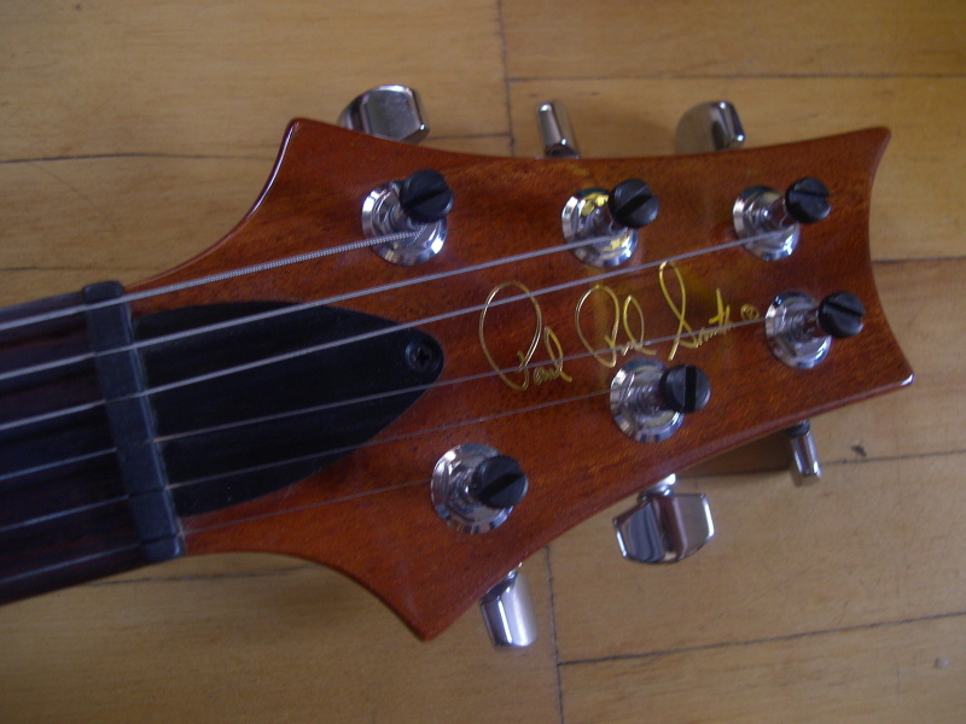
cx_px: 483
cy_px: 362
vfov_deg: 37.7
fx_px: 1060
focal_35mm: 38
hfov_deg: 49.0
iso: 200
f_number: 2.8
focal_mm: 8
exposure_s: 1/6.4
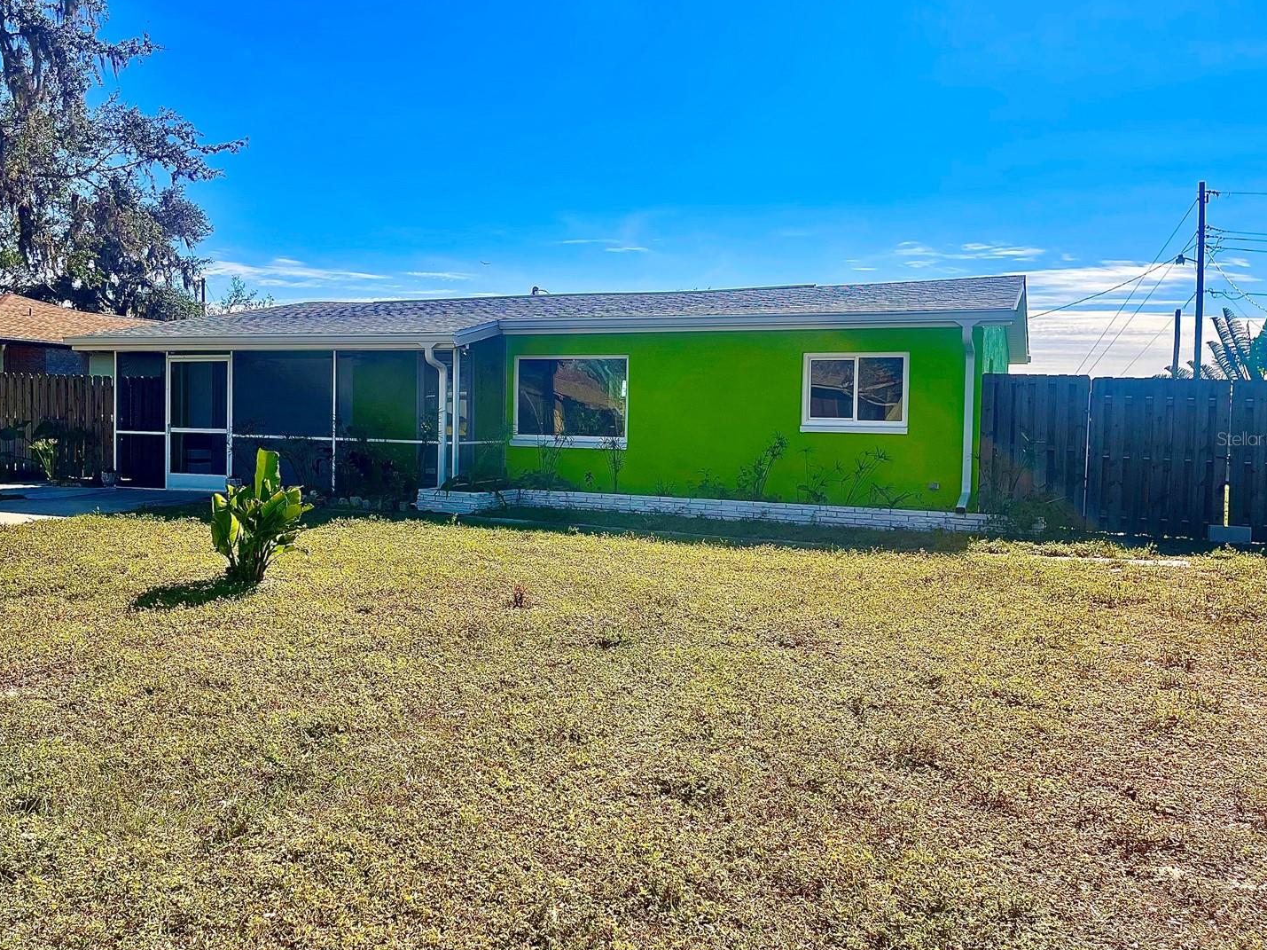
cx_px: 591
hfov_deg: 63.4
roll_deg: -1.6
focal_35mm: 28
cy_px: 438
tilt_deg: -2.5
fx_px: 1025
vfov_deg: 49.7
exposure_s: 1/5376
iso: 32
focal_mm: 5.1
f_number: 1.6
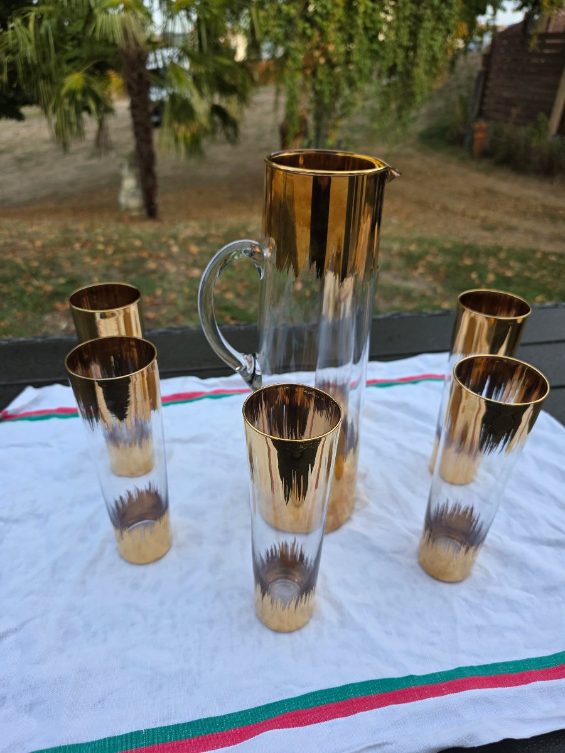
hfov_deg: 58.9
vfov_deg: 73.9
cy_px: 376
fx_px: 501
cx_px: 282
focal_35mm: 23
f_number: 1.7
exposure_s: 1/359
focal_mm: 6.3
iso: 25
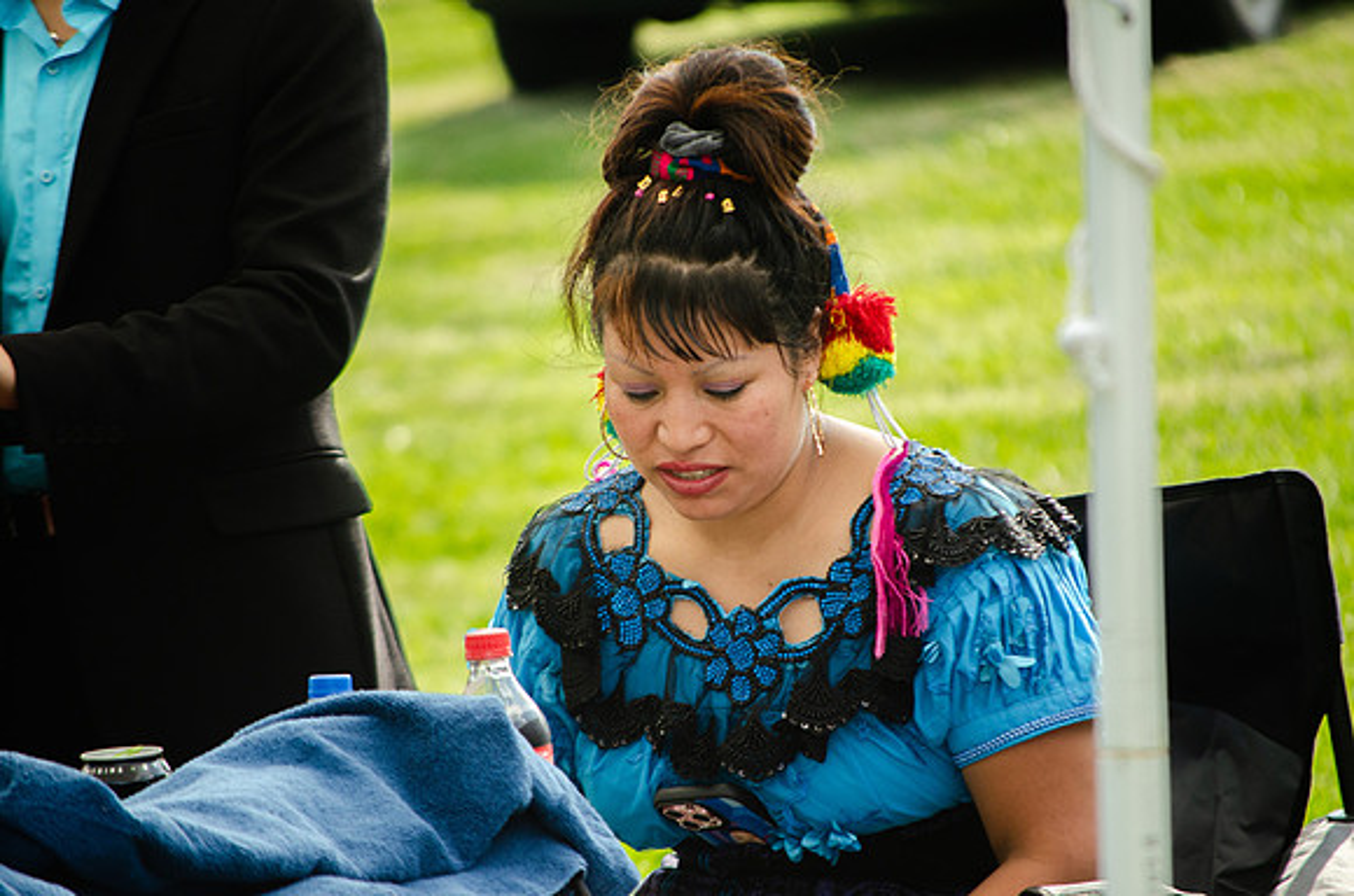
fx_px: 11259
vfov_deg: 4.6
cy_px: 448
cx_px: 677
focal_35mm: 300
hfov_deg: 6.9
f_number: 5.6
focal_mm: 200
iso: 250
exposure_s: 1/500
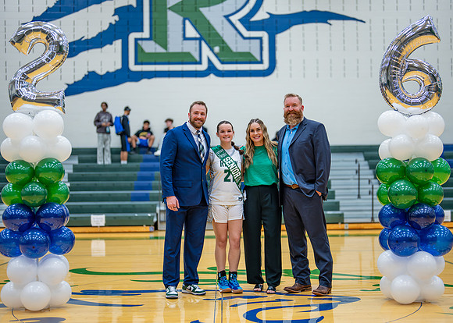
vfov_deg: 24.9
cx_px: 237
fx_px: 733
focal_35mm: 57
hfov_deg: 34.3
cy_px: 171
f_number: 1.2
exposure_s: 1/500
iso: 500
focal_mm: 50
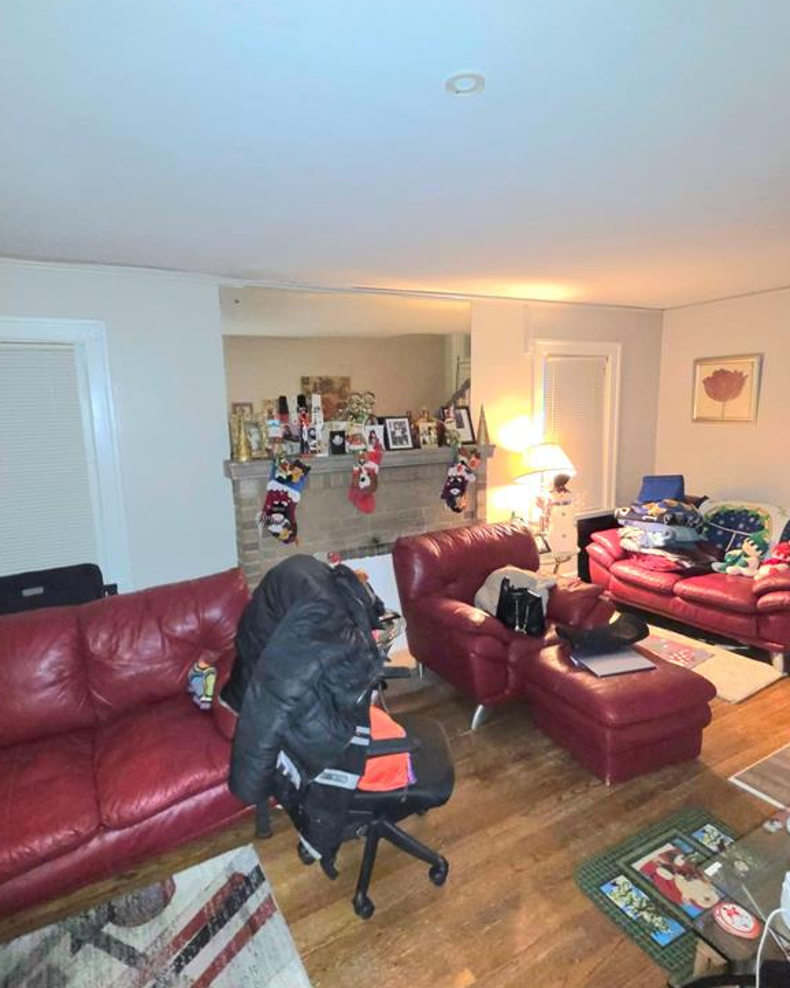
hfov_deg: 73.7
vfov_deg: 86.4
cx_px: 375
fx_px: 526
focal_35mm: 18
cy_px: 508
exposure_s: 1/24.6
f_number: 1.9
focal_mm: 2.2
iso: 400
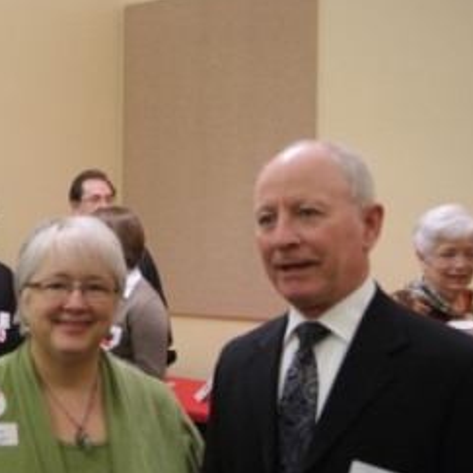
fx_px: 850
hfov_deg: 30.4
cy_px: 241
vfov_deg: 31.1
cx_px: 100
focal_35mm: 55
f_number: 4
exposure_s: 1/13
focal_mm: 26
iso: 400
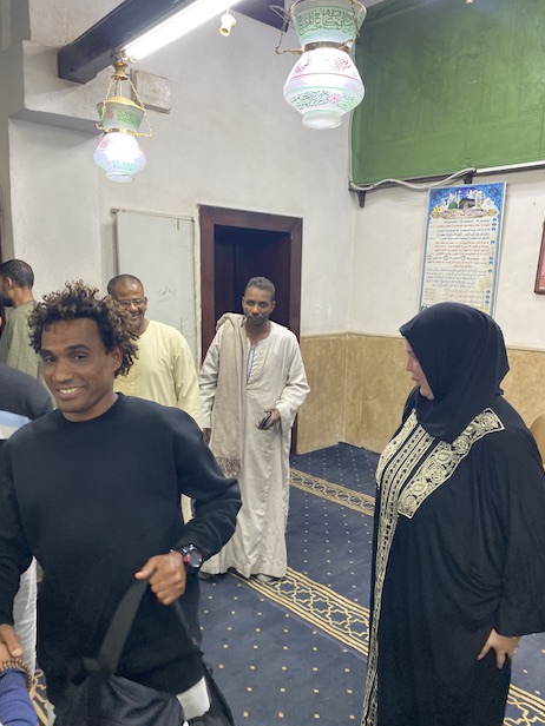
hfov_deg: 51.3
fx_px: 567
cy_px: 376
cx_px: 263
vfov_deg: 65.3
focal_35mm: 27
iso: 200
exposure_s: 1/50
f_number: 1.8
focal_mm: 4.25
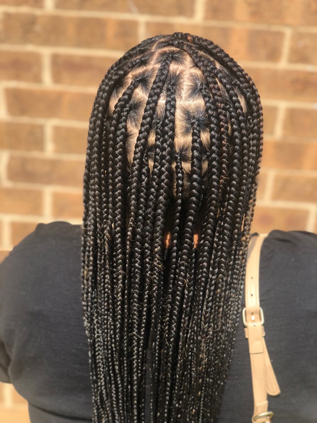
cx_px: 158
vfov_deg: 36.8
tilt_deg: -23.3
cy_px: 212
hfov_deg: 28.0
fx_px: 635
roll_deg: -2.9
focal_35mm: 52
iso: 16
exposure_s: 1/501
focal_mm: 6
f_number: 2.4
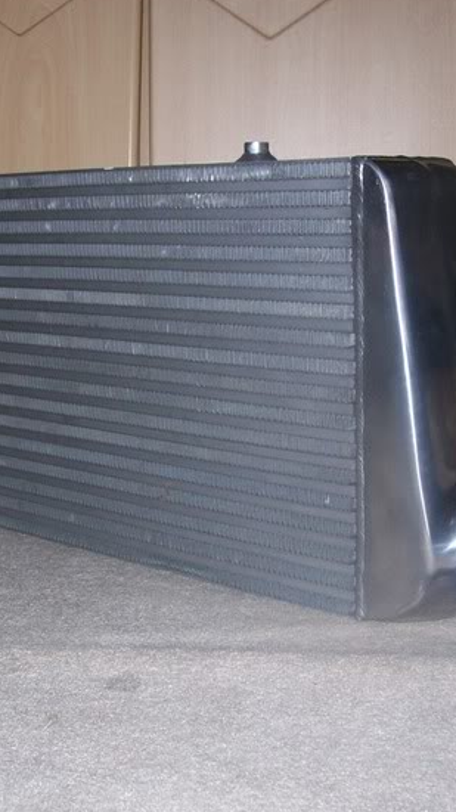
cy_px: 432
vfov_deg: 36.6
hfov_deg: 21.1
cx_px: 229
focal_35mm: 57
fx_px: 1226
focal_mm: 6
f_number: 2.7
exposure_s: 1/64
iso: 80
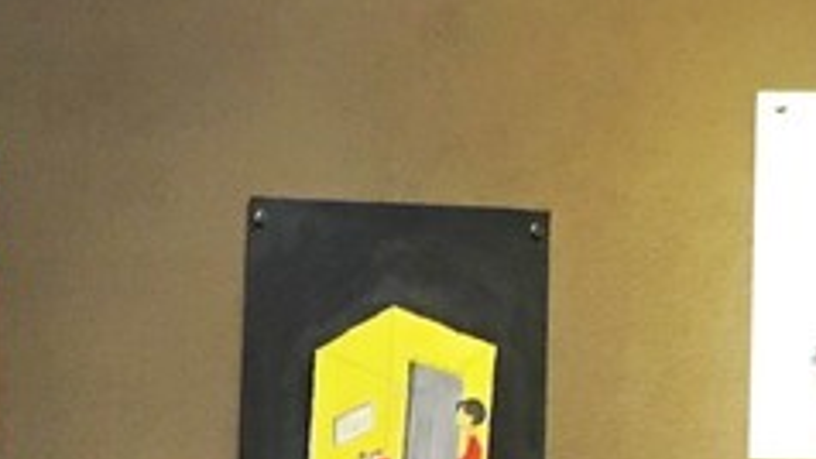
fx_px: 3441
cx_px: -41
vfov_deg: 7.0
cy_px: 1288
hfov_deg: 13.3
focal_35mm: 159
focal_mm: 4.15
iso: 100
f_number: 2.2
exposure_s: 1/15
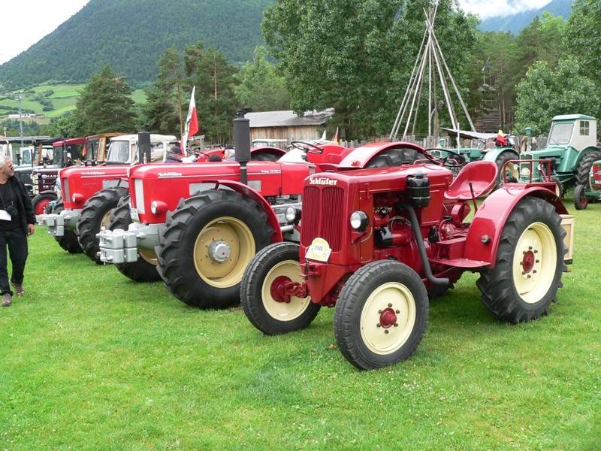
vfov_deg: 39.7
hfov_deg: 51.4
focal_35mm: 36
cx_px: 300
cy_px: 226
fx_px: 625
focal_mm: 6
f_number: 4
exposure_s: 1/160
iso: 80
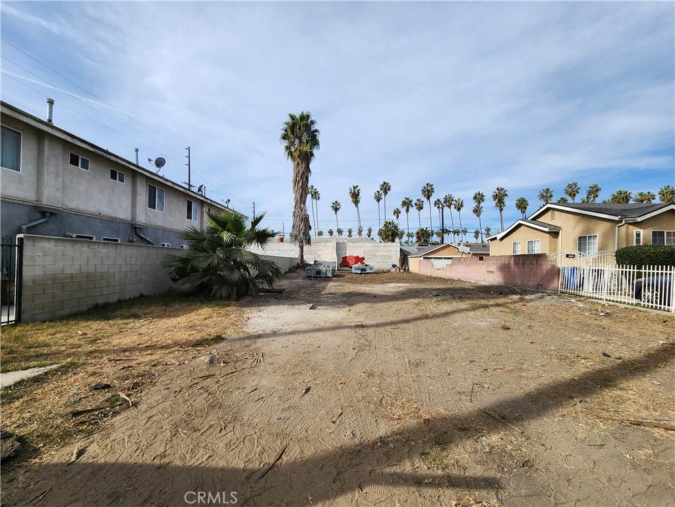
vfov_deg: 89.9
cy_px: 254
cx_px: 338
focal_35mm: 13
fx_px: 253
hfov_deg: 106.2
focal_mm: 2.2
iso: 50
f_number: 2.2
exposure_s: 1/2302
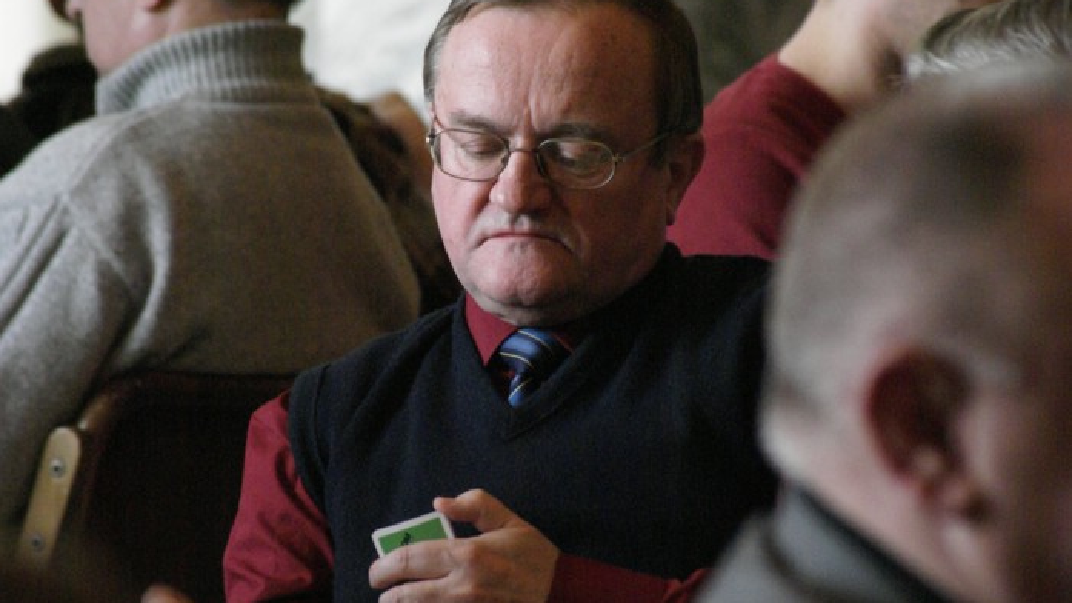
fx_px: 13473
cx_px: 537
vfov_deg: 2.6
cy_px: 289
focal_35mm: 474
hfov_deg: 4.6
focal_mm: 300
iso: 1600
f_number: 10
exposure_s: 1/25
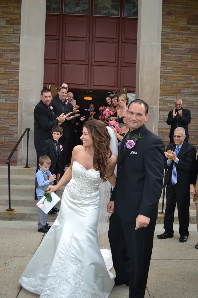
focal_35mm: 33
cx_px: 99
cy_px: 149
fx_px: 272
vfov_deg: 57.2
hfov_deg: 40.0
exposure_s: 1/160
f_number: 4
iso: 100
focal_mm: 22
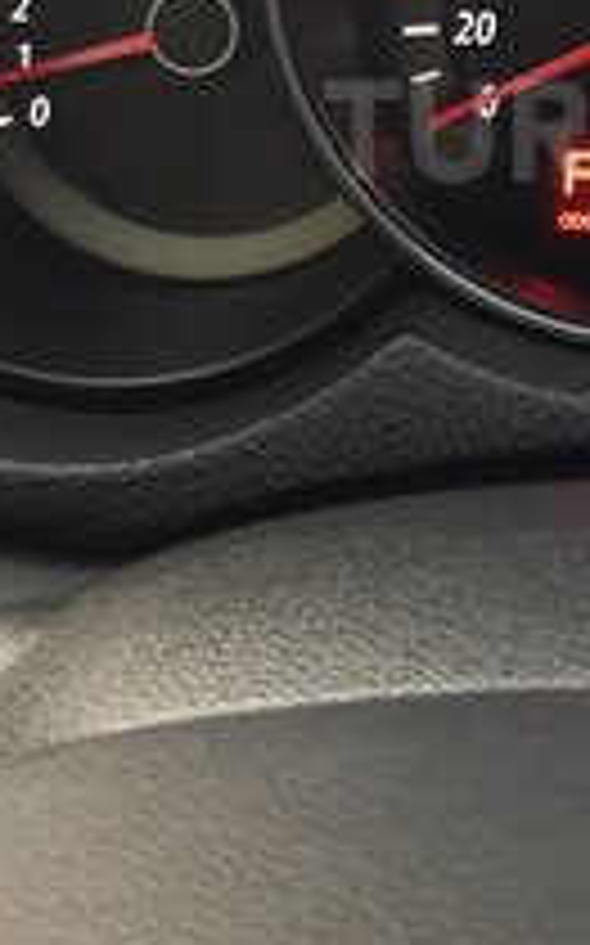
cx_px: 671
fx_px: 1803
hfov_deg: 17.8
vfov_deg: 28.5
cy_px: 130
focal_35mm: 70
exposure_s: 1/25
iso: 200
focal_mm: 3.7
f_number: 1.9
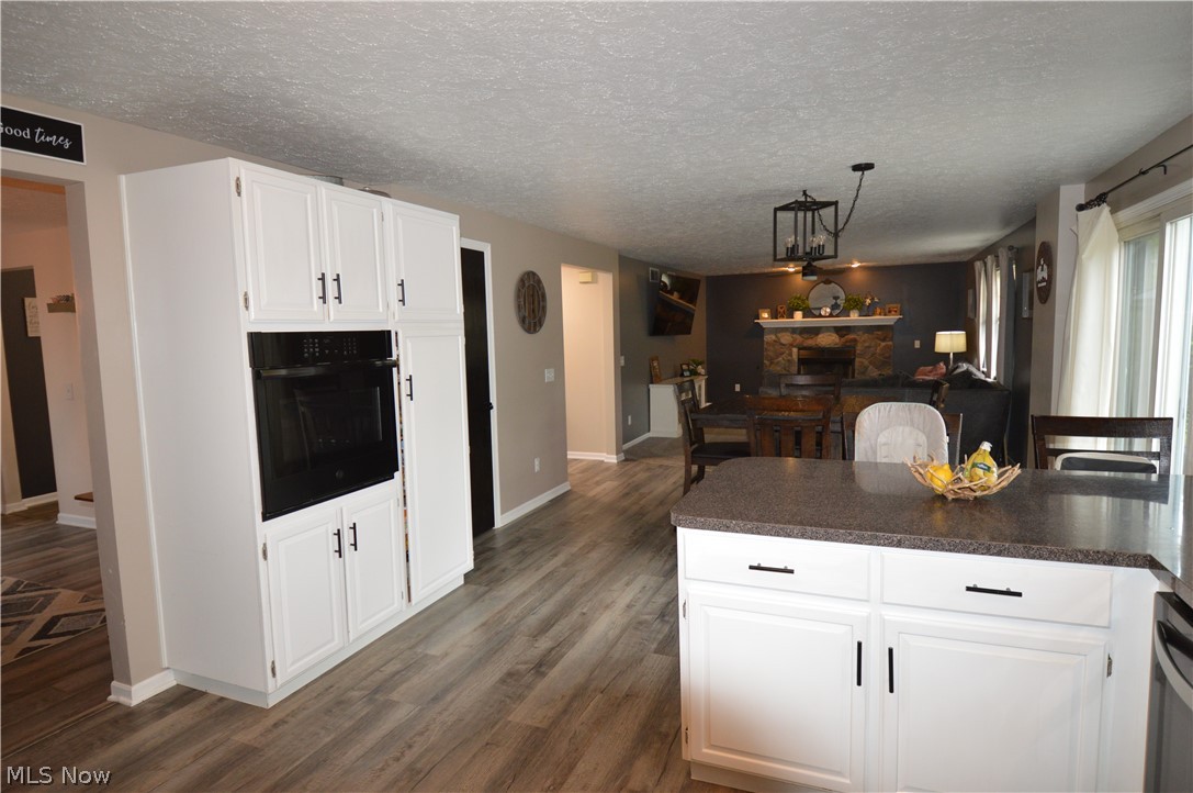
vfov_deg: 63.1
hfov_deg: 85.5
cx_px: 596
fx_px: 645
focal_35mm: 20
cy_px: 396
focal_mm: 13
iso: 720
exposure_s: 1/60
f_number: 3.8
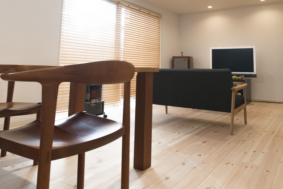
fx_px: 228
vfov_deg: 43.2
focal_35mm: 29
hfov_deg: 63.0
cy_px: 42
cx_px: 172
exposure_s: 1/160
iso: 3200
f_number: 7.1
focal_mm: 14
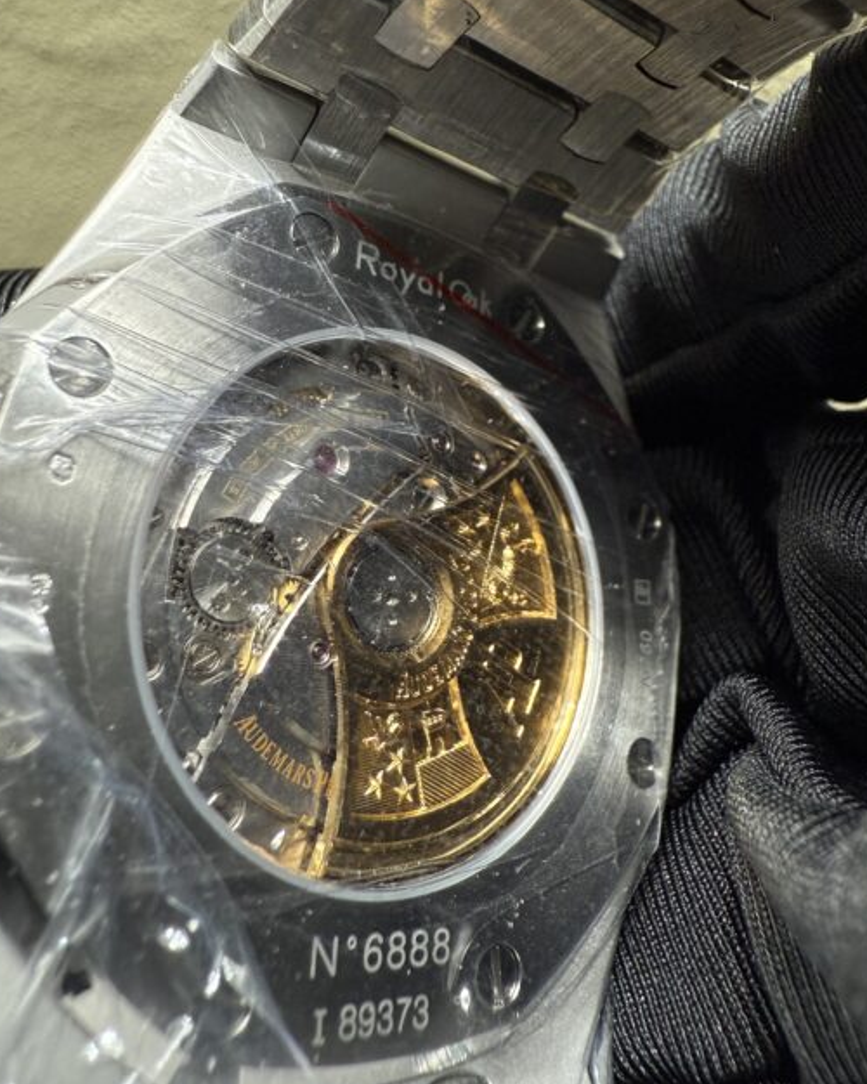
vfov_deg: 58.8
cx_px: 466
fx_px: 962
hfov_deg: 48.5
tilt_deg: -43.0
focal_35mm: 30
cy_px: 534
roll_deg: -0.6
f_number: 2.2
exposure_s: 1/99
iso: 160
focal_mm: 2.22
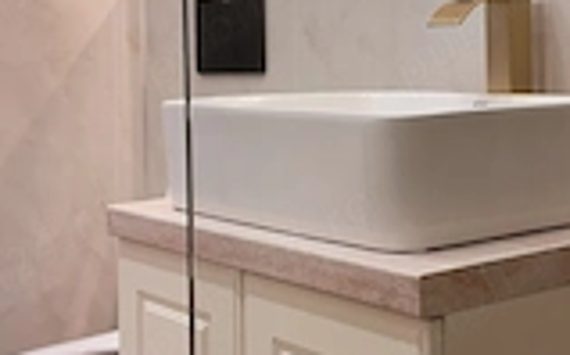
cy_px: 61
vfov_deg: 20.0
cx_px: 384
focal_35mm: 64
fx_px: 993
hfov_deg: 31.7
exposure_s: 1/100
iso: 100
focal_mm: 6.86
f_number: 1.78
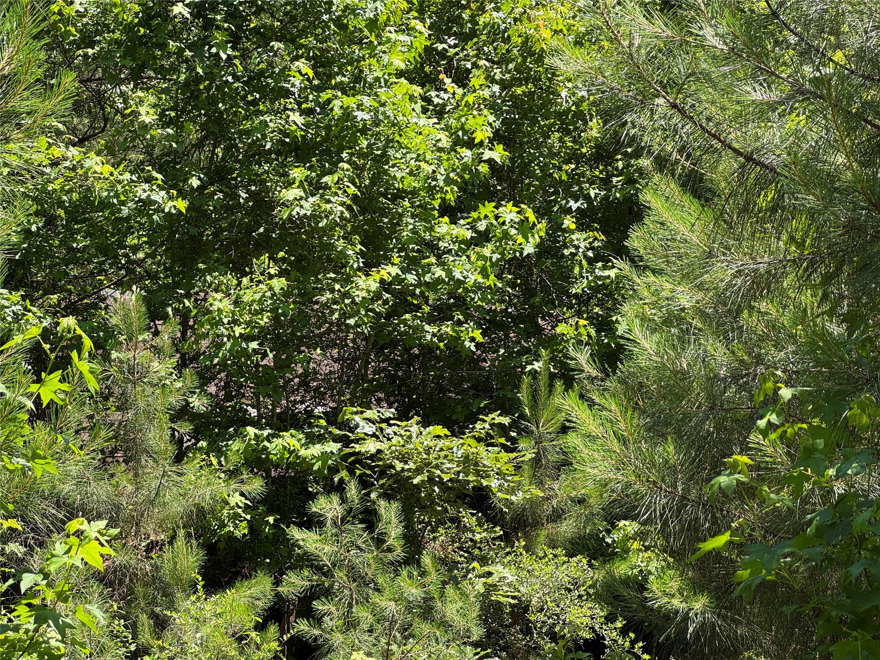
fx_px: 1957
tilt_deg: +7.0
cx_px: 440
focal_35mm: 77
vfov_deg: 19.1
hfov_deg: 25.3
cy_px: 330
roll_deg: +3.7
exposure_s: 1/193
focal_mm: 9
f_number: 2.8
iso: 25
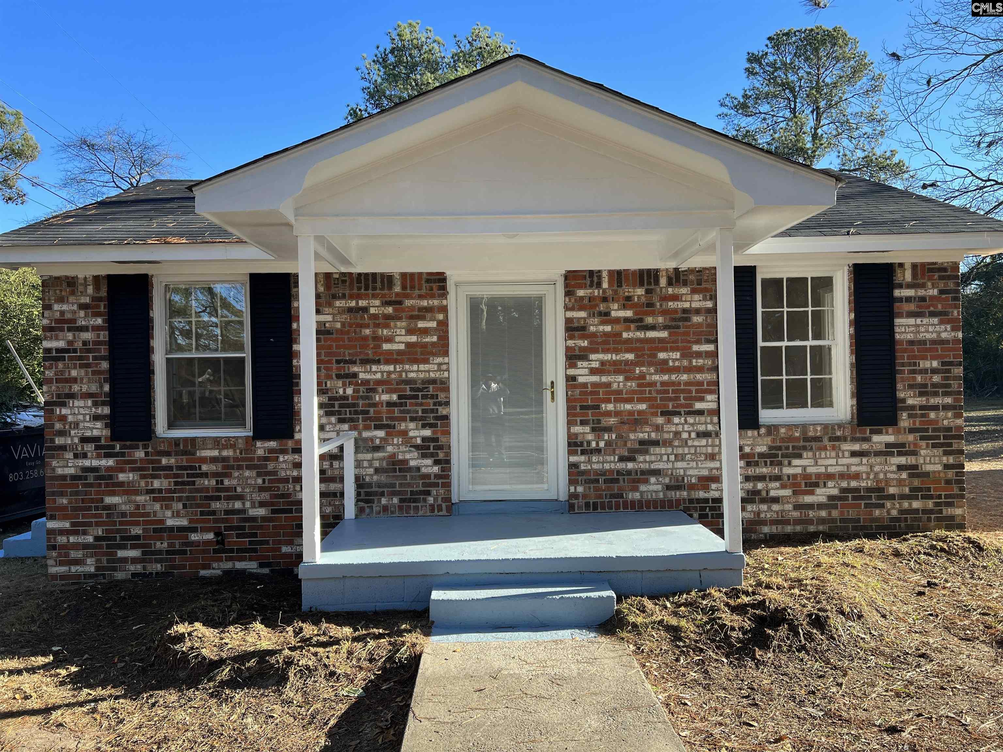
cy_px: 376
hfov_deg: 67.3
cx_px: 502
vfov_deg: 53.1
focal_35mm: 26
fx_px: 753
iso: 50
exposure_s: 1/748
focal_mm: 5.7
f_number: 1.5
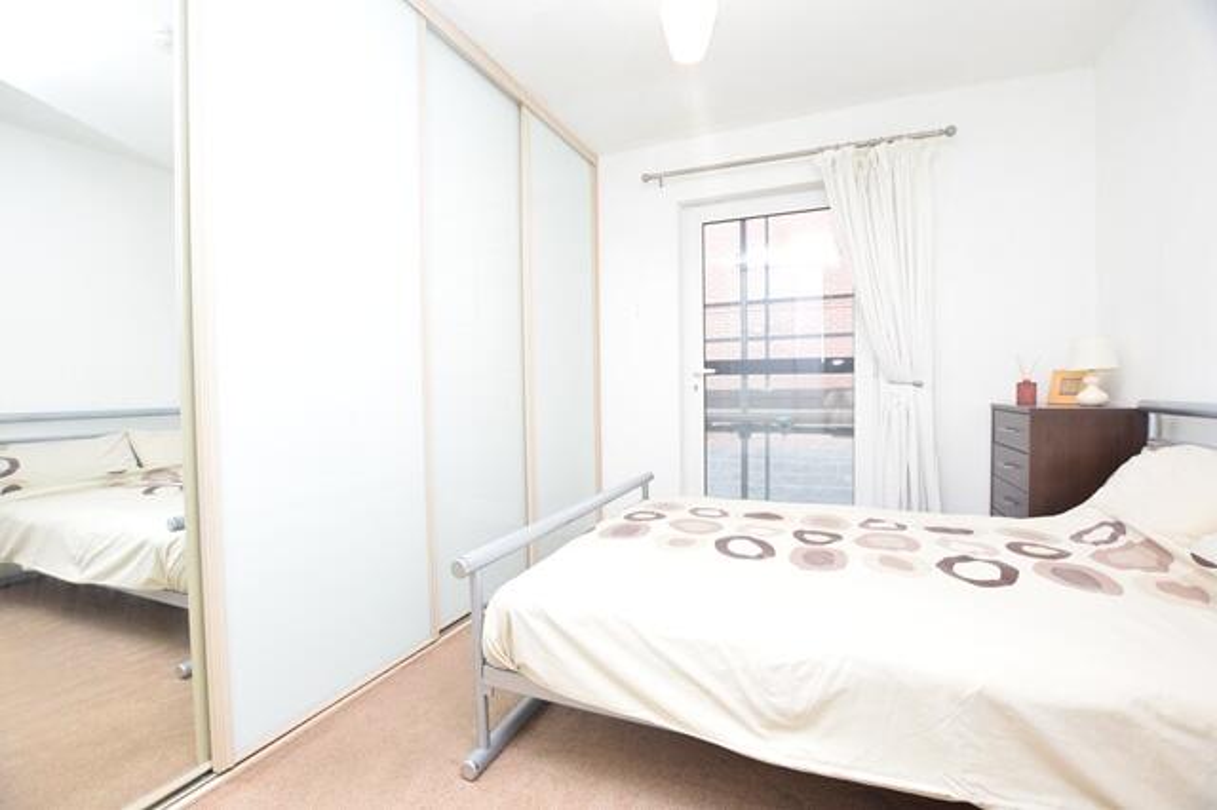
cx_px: 608
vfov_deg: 77.3
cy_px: 405
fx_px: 507
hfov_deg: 100.4
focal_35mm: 15
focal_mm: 10
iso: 800
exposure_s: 1/100
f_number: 5
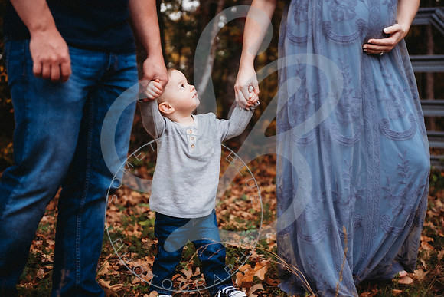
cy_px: 148
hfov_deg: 28.8
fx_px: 863
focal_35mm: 70
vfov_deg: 19.5
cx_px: 222
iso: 100
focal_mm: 70
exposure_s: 1/160
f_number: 2.8
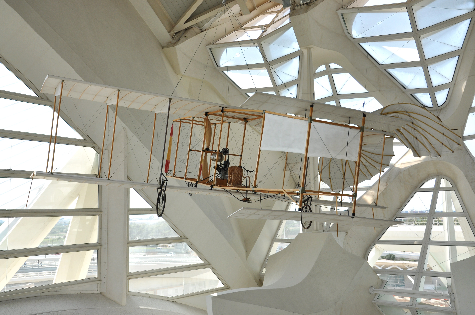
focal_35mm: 39
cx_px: 238
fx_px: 514
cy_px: 158
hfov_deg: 49.6
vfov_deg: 34.1
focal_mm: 26
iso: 200
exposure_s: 1/320
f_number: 9
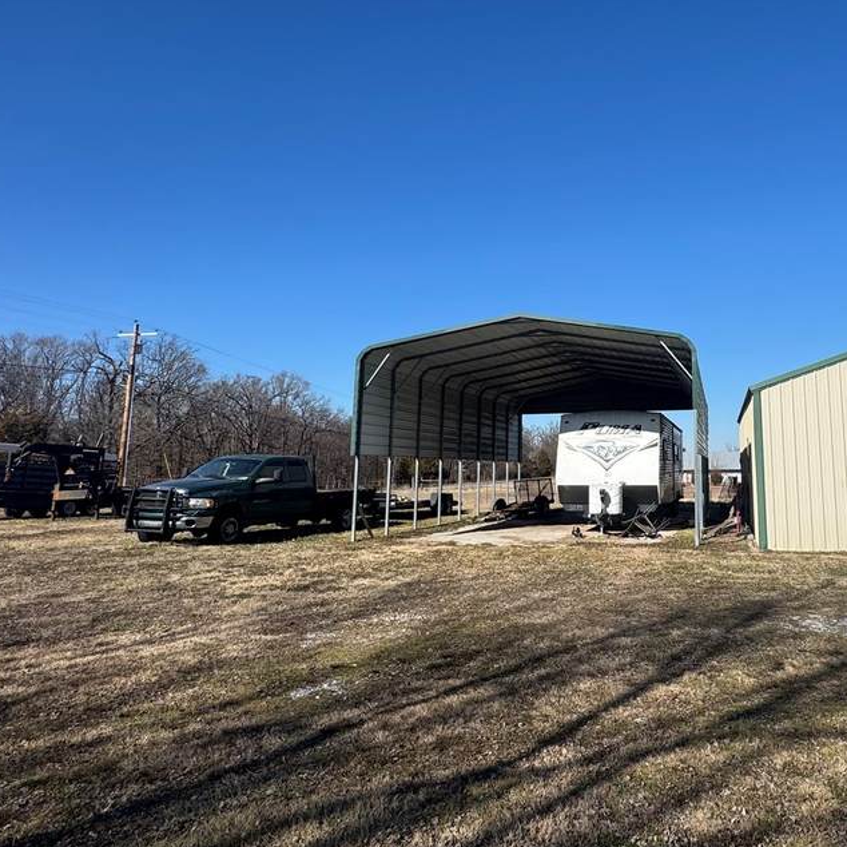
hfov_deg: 60.5
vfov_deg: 62.6
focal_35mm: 25
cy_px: 359
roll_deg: +0.3
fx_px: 692
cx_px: 604
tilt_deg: +7.5
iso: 50
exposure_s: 1/2415
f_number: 2.2
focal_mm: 2.22
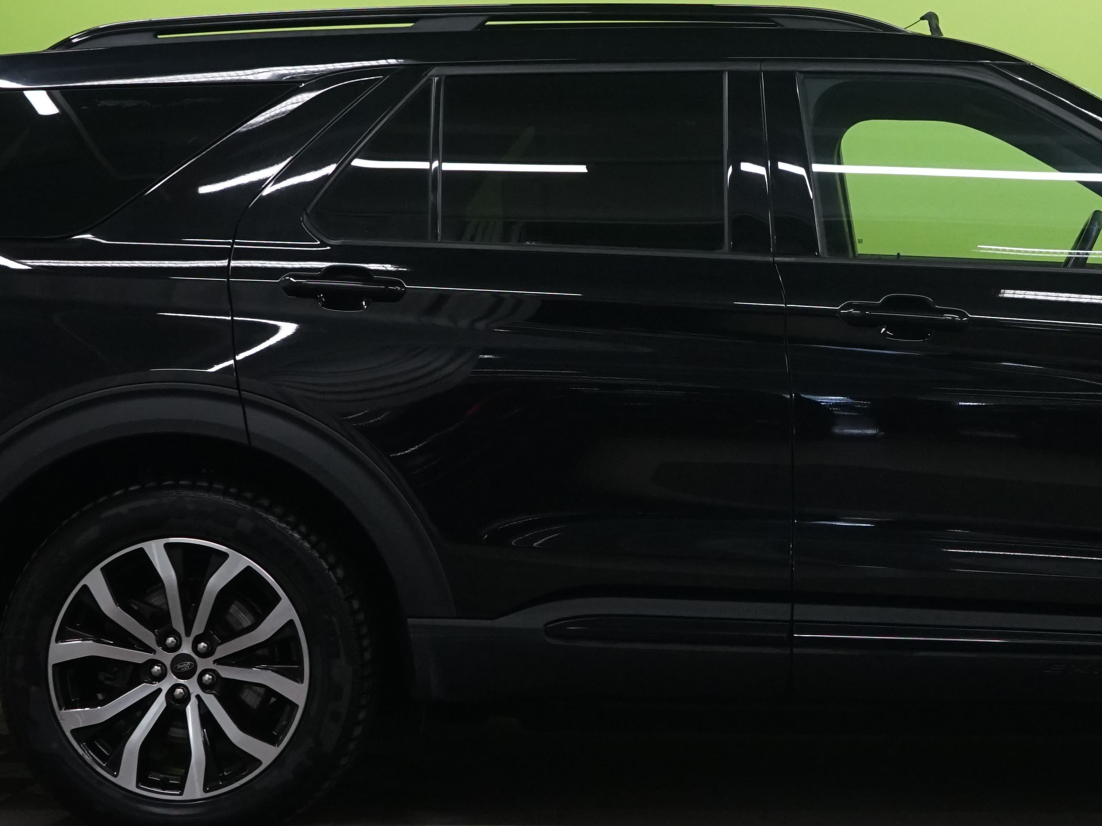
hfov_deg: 21.5
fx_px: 2865
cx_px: 869
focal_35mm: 90
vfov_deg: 16.4
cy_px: 385
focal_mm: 41
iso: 2000
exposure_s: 1/25
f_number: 9
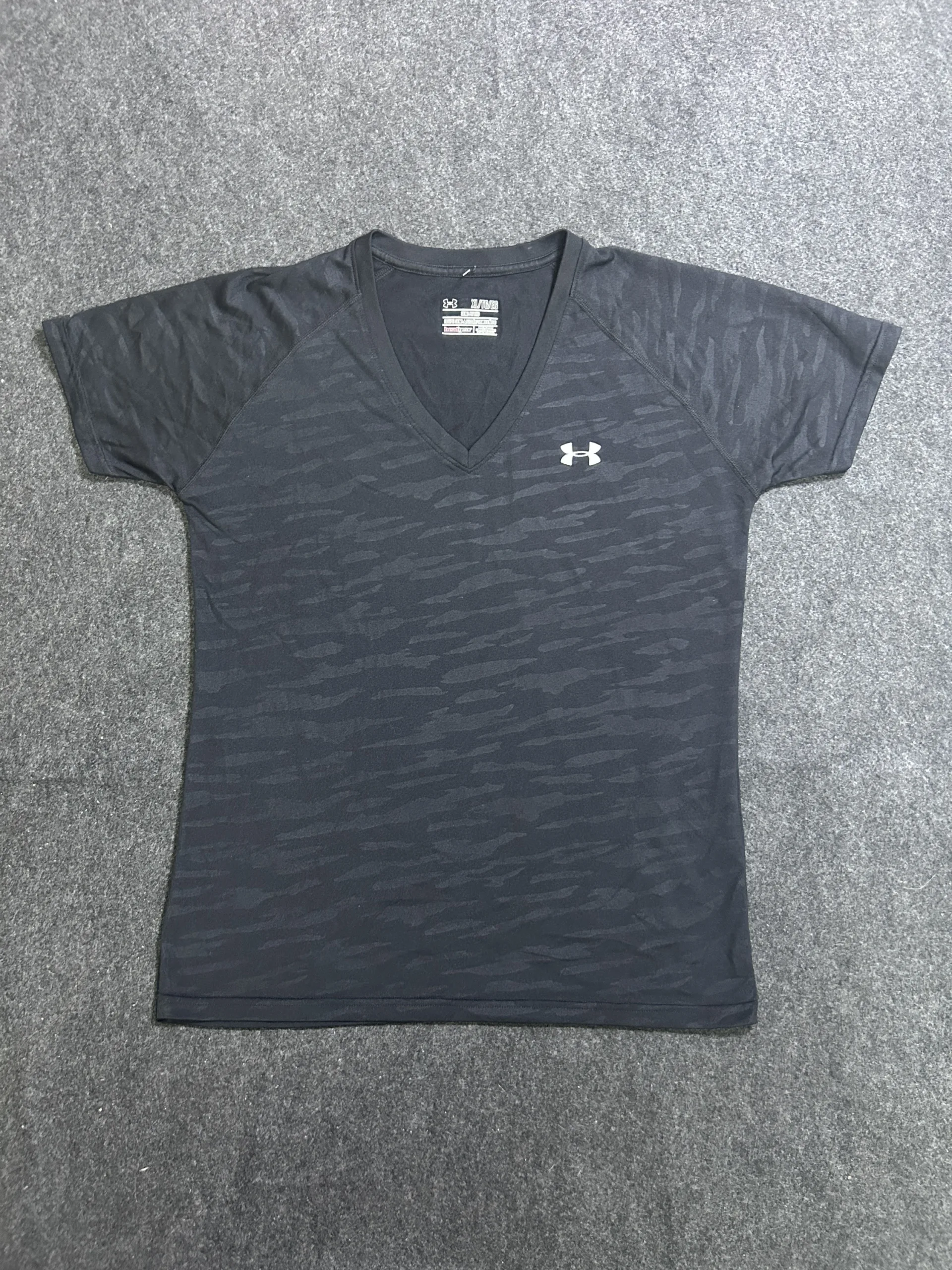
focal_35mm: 26
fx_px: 953
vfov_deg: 67.3
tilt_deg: -64.4
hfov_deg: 53.1
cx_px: 476
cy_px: 635
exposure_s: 1/33
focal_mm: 5.7
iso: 500
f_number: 1.5
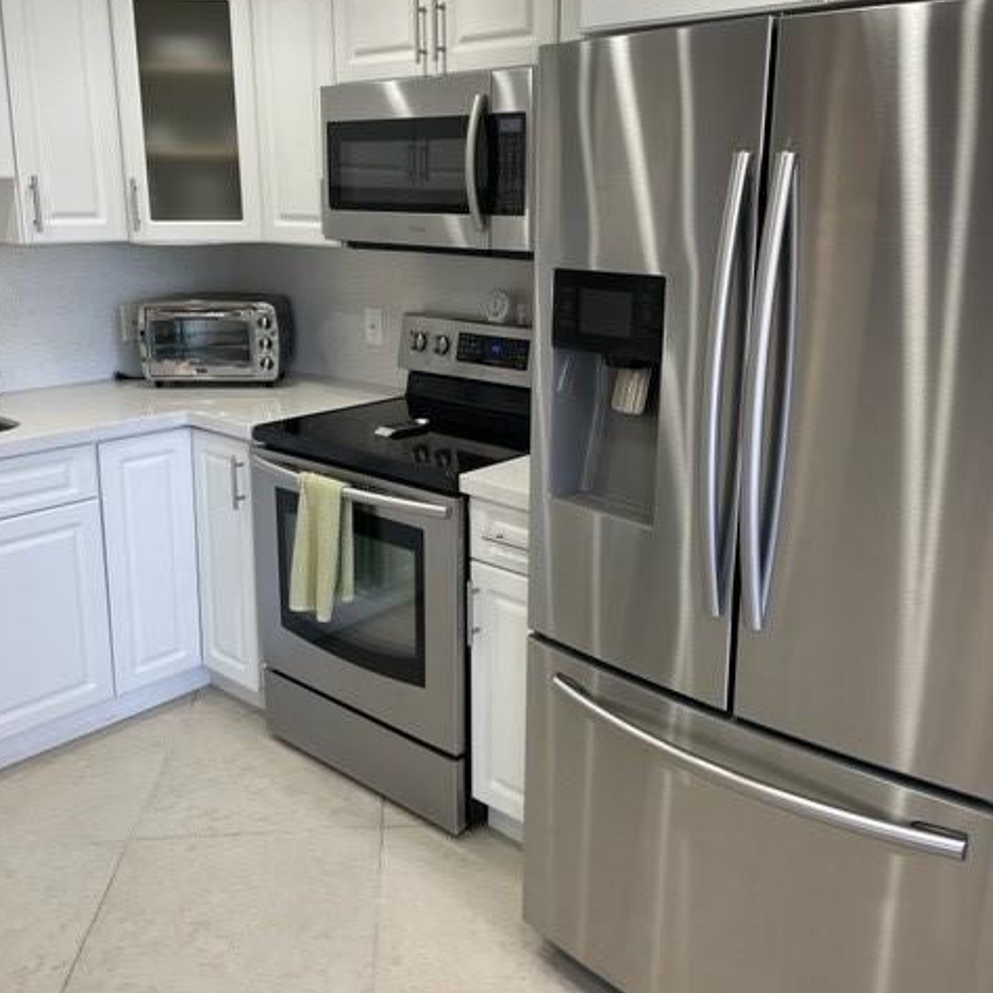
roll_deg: +0.6
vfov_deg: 52.4
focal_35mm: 31
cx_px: 492
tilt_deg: -11.2
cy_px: 438
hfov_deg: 52.5
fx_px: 1006
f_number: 1.6
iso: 80
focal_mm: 4.2
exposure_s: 1/60
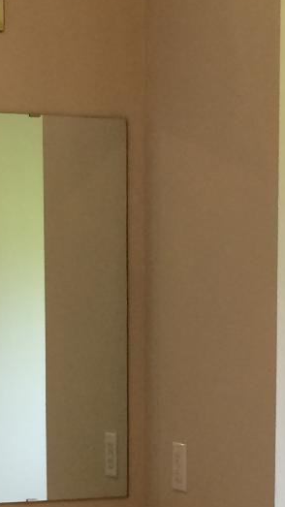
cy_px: 553
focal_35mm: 125
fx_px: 1680
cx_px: 93
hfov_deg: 9.7
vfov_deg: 16.7
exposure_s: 1/30
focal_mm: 4.12
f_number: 2.2
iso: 50
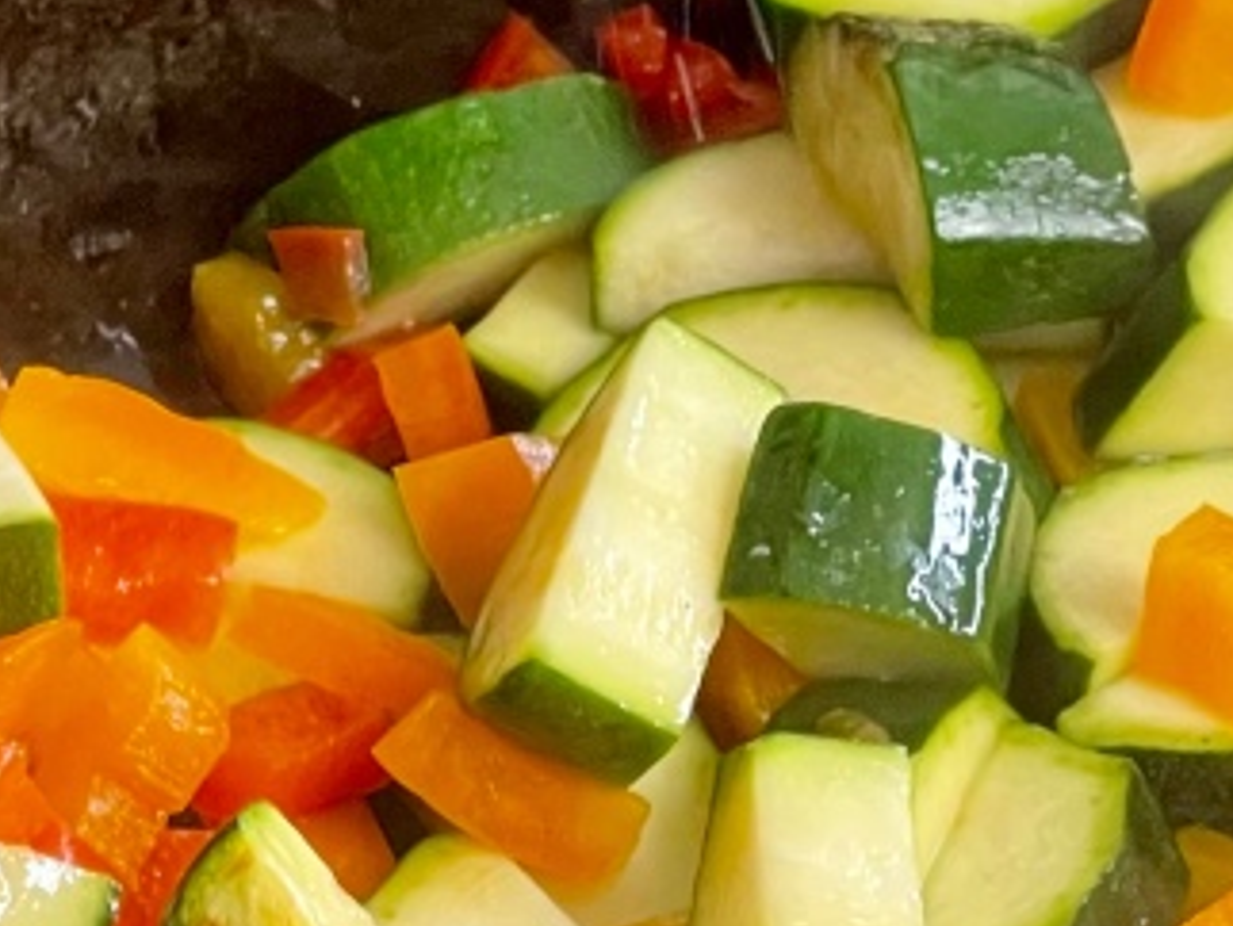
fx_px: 4955
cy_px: 622
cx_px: 892
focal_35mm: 139
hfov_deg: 14.1
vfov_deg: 10.7
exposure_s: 1/60
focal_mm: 7.5
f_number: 2.2
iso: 160
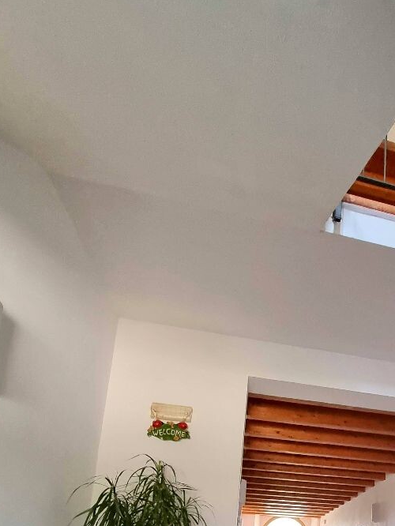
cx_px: 361
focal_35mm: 26
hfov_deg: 47.3
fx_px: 395
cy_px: 492
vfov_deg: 56.1
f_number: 2.2
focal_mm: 2.2
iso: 320
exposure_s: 1/33
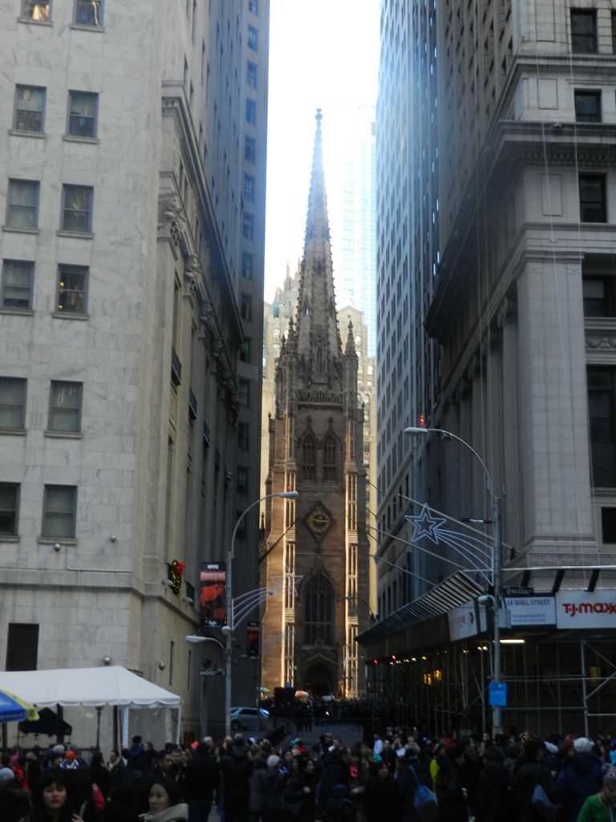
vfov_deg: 36.2
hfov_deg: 27.5
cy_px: 411
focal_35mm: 53
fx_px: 1258
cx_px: 308
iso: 160
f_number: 4.4
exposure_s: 1/60
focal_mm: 9.4
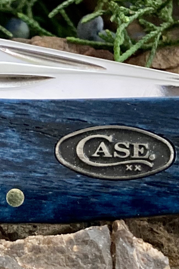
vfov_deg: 16.9
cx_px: -32
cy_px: 144
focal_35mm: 121
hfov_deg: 11.1
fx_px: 902
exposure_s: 1/24
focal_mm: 3.99
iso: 640
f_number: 1.8
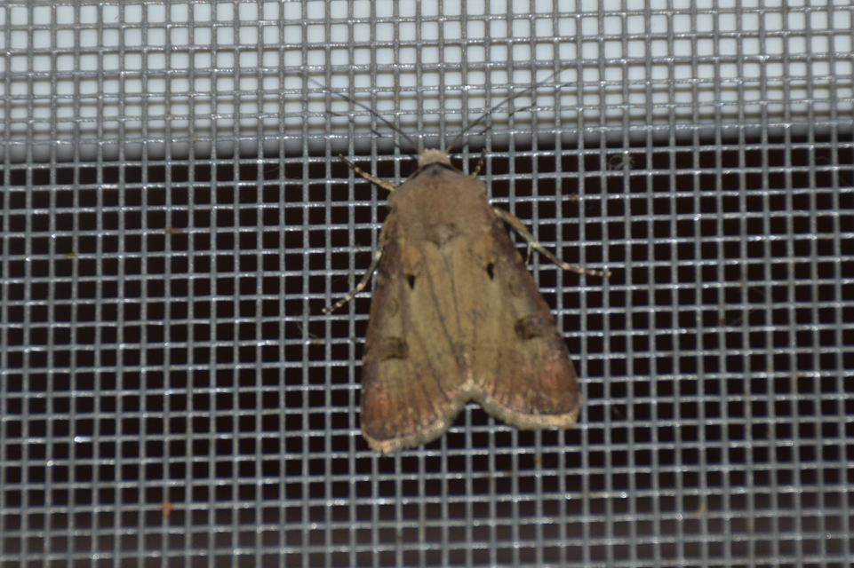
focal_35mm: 210
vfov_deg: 6.5
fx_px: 4980
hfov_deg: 9.8
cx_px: 427
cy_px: 284
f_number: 5.6
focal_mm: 140
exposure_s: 1/60
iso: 320
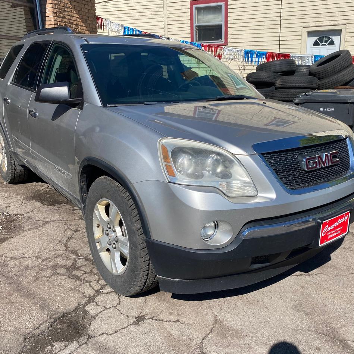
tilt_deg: -16.2
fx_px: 359
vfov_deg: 52.5
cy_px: 179
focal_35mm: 31
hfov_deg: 52.4
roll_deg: +0.2
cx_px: 197
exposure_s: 1/3205
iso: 32
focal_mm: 4.25
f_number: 1.8
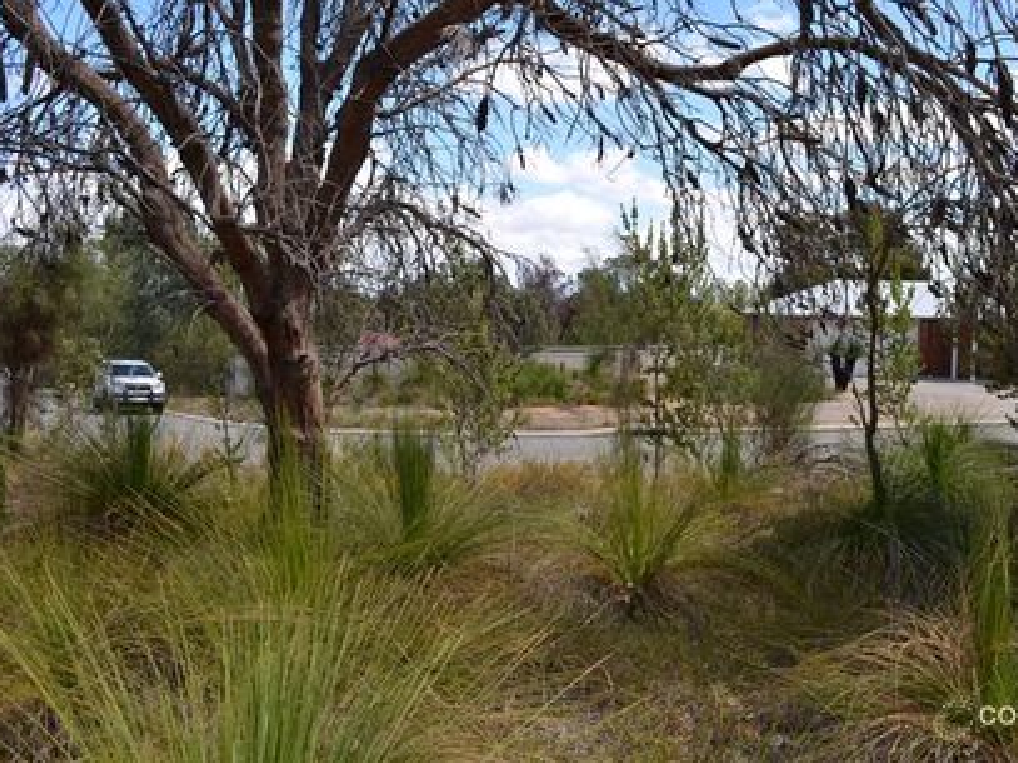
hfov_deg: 59.9
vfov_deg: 46.8
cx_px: 548
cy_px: 374
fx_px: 882
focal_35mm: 30
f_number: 8
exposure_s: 1/200
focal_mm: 18
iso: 100
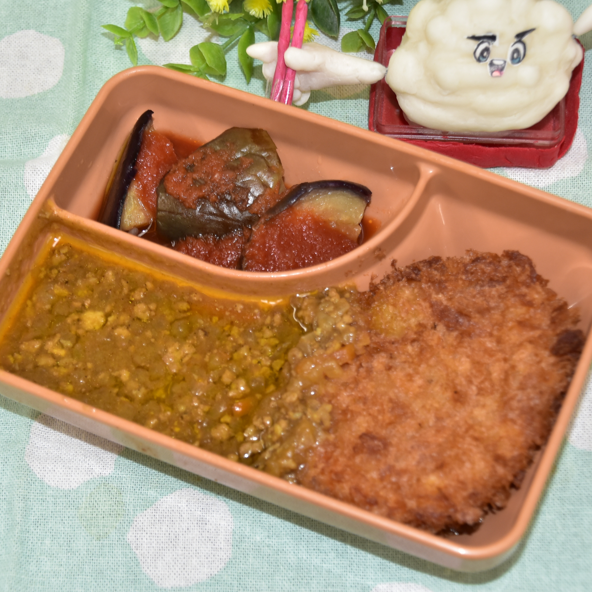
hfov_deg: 19.7
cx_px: 315
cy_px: 296
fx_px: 1703
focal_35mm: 88
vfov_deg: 19.7
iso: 400
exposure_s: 1/60
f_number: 4.8
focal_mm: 46
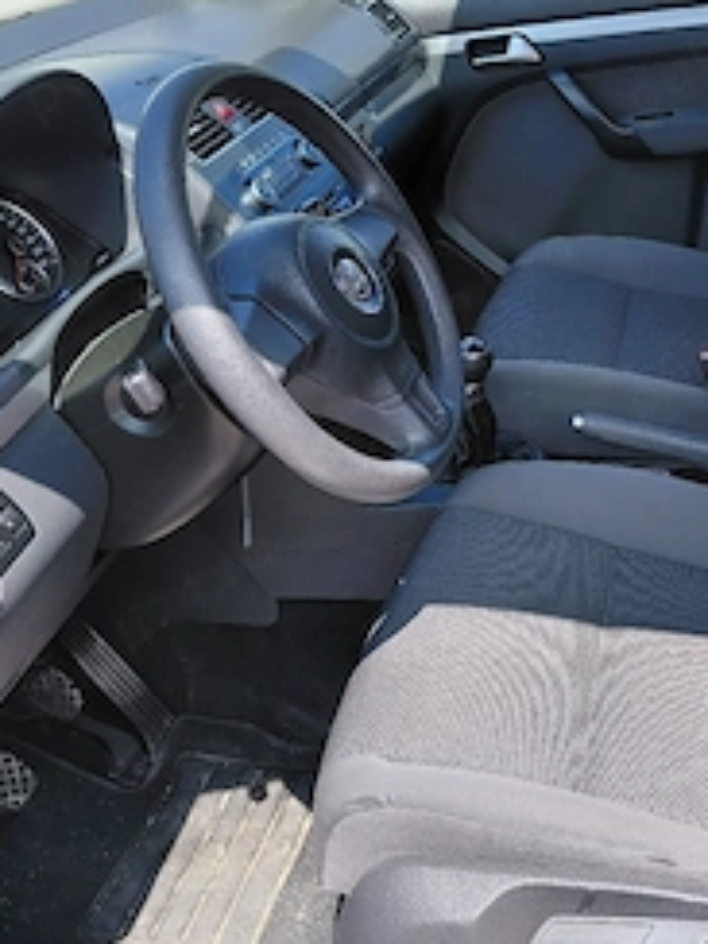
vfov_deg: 45.5
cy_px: 371
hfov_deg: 34.4
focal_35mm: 41
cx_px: 526
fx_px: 1118
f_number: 1.8
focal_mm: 4.69
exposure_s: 1/625
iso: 50
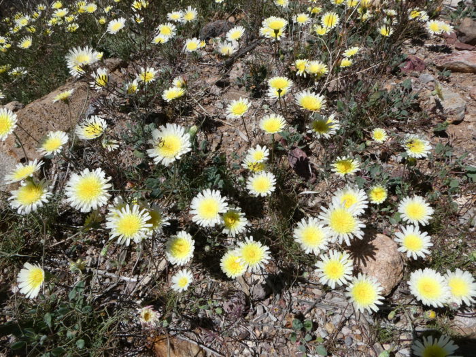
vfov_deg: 56.8
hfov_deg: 71.6
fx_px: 330
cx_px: 238
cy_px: 178
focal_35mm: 24
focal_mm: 4.3
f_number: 5
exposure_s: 1/1000
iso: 80
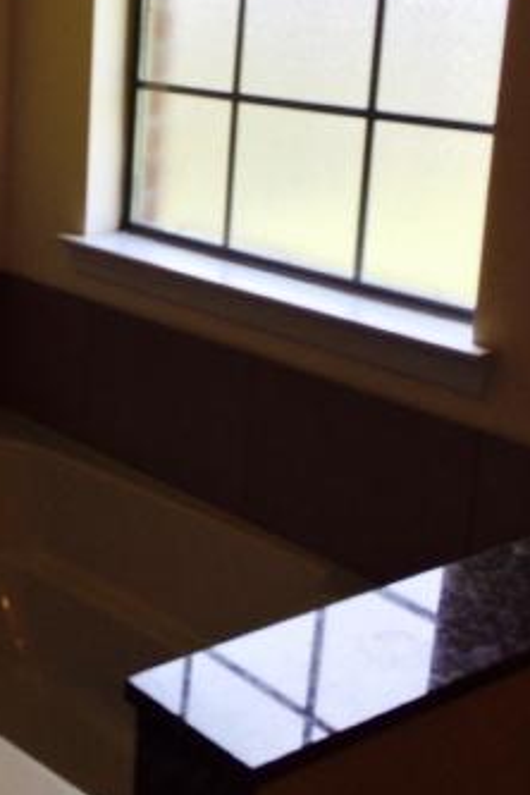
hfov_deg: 21.6
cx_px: -38
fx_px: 1325
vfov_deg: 32.9
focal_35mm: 60
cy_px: 229
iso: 32
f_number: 2.2
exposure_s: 1/196
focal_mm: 4.12
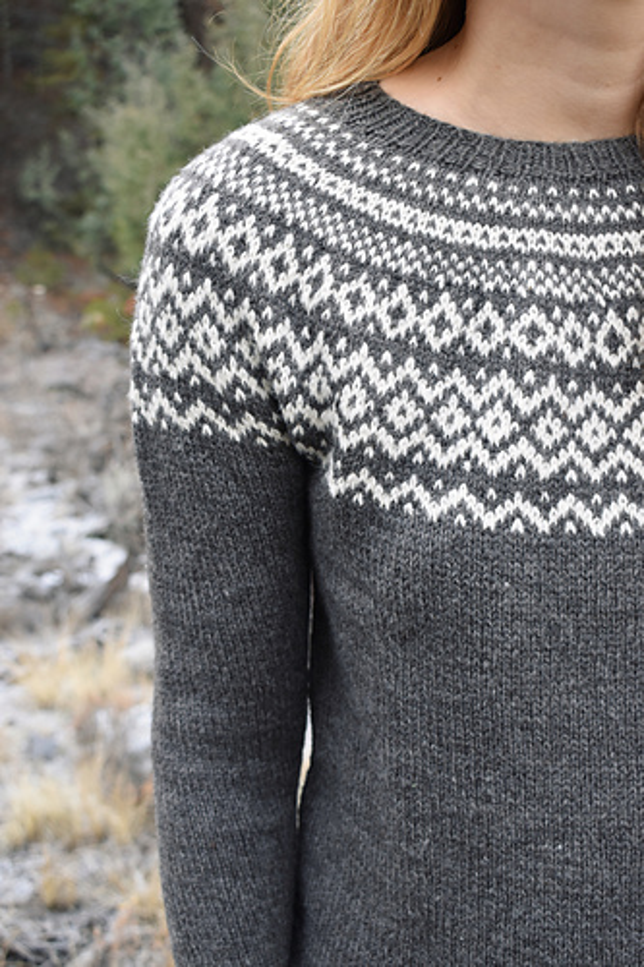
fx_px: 1208
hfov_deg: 29.8
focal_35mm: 45
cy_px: 484
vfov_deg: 43.6
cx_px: 322
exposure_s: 1/125
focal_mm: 30
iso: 400
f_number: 6.3
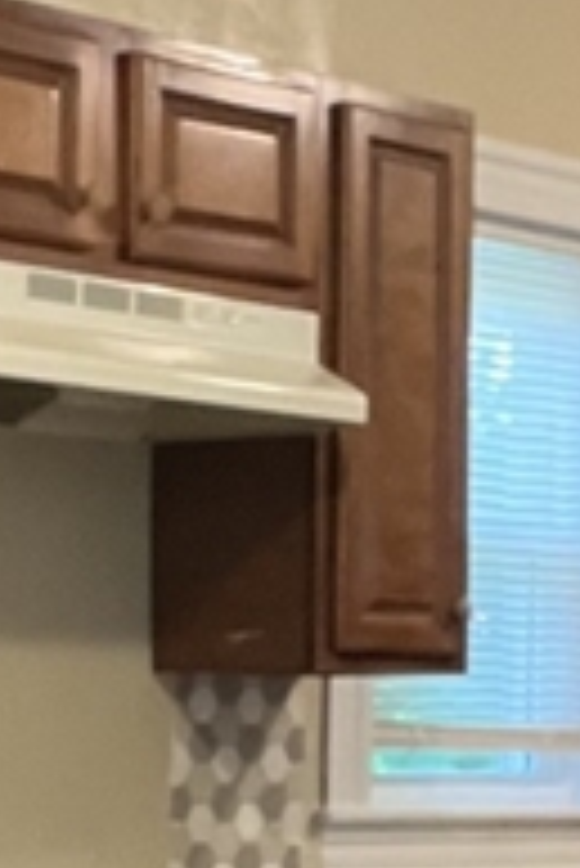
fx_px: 2991
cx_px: 238
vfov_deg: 16.4
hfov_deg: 11.1
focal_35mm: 124
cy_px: 643
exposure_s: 1/30
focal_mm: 2.71
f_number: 2.2
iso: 320
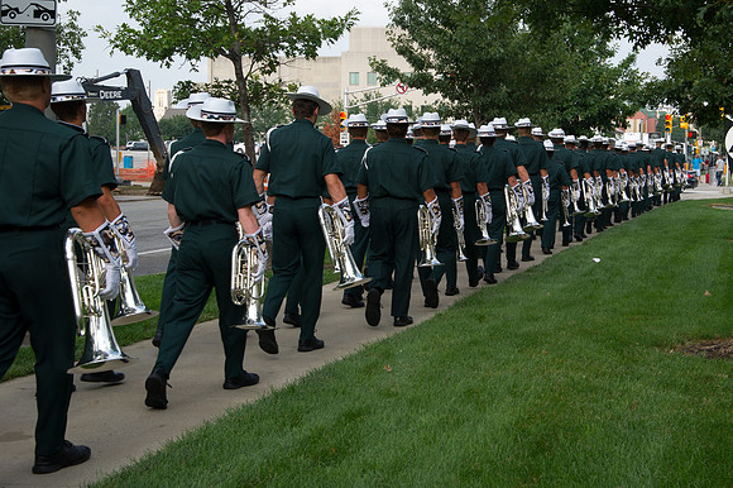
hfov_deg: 32.5
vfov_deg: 22.1
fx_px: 1248
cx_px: 489
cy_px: 193
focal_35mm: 61
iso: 320
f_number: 9
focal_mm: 45
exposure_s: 1/320
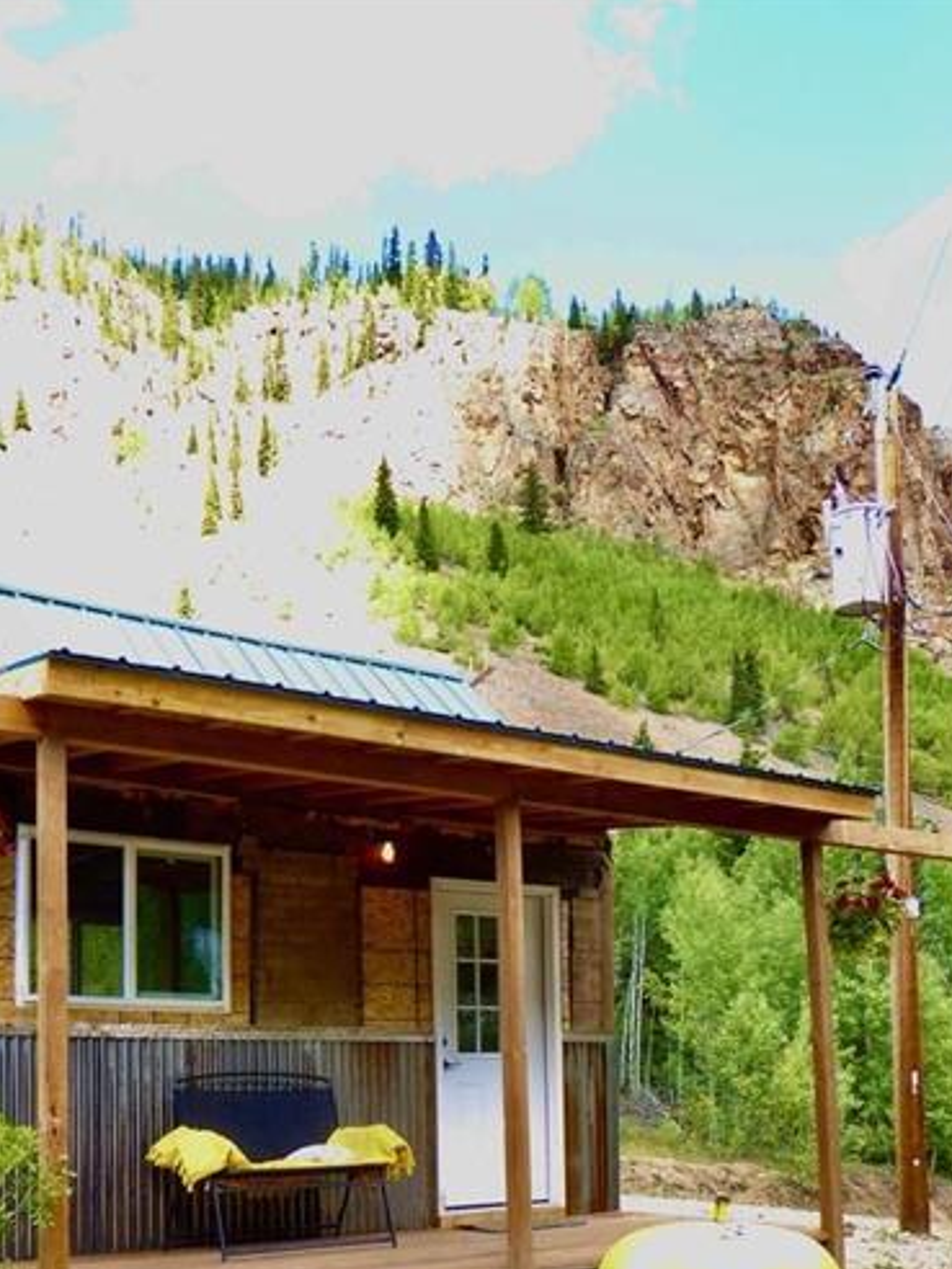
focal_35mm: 39
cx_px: 366
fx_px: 1430
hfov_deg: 36.6
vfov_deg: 45.9
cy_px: 980
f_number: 3.3
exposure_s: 1/80
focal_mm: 4.3
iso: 100
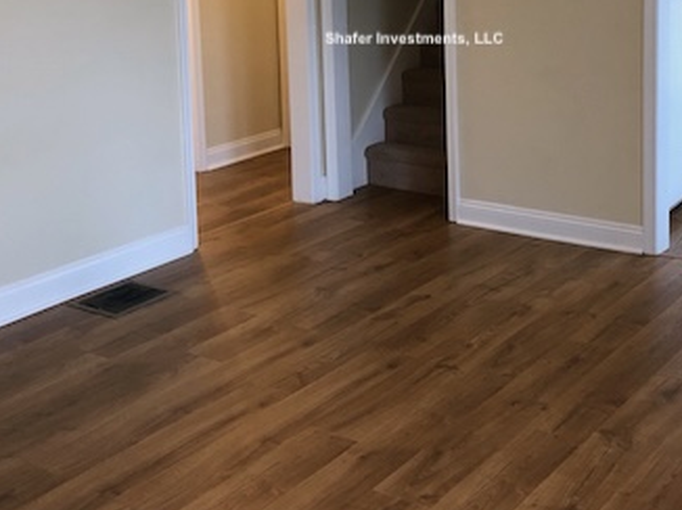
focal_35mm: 55
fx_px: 1083
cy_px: 40
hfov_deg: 34.8
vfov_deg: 25.6
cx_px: 414
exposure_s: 1/15
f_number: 1.8
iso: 50
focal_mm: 4
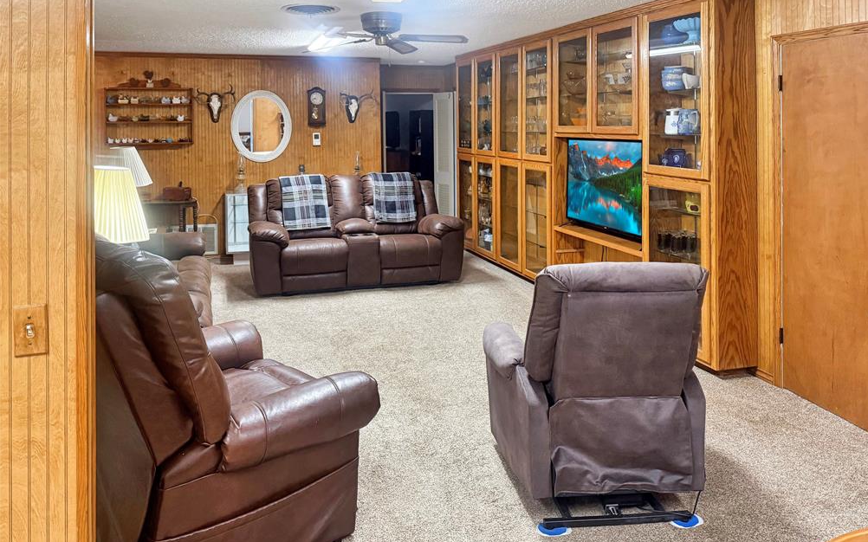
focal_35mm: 26
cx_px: 443
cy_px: 317
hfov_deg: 70.4
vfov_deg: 47.4
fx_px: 615
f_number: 1.78
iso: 500
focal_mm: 6.76
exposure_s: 1/60
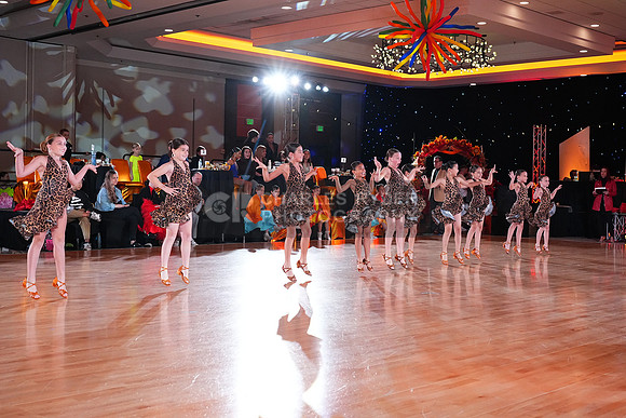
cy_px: 209
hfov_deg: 42.7
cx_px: 313
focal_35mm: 46
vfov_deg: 29.3
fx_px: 800
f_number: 5
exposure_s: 1/400
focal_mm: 46
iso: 5000
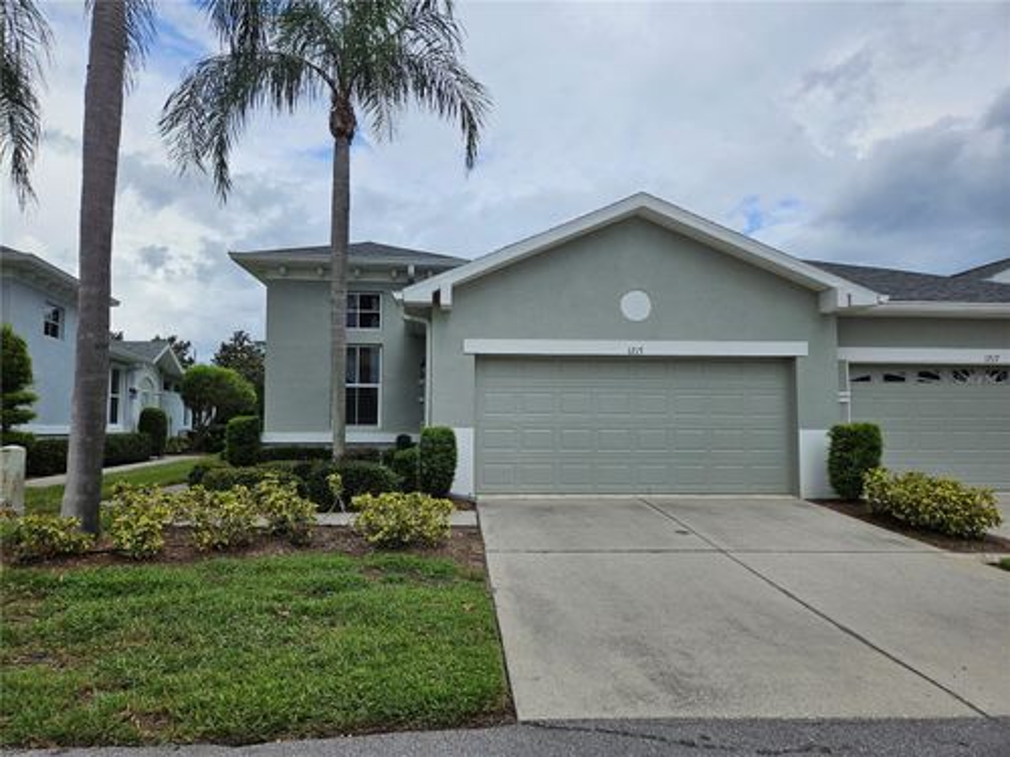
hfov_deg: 73.9
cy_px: 378
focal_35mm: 23
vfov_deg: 58.9
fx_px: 671
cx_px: 505
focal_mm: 5.4
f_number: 1.8
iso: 25
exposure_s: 1/1597
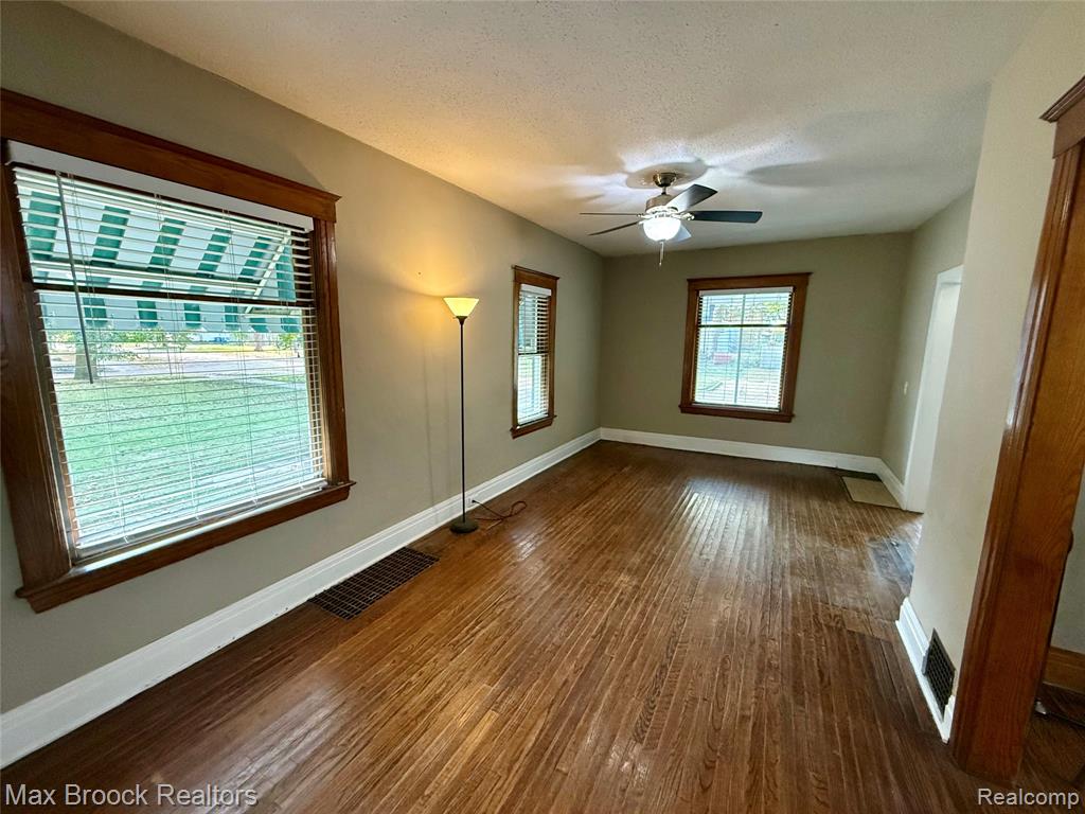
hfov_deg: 102.1
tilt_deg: -9.4
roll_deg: -1.2
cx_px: 542
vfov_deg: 85.7
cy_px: 407
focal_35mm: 14
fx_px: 439
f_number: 2.2
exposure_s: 1/120
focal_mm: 2.22
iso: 640
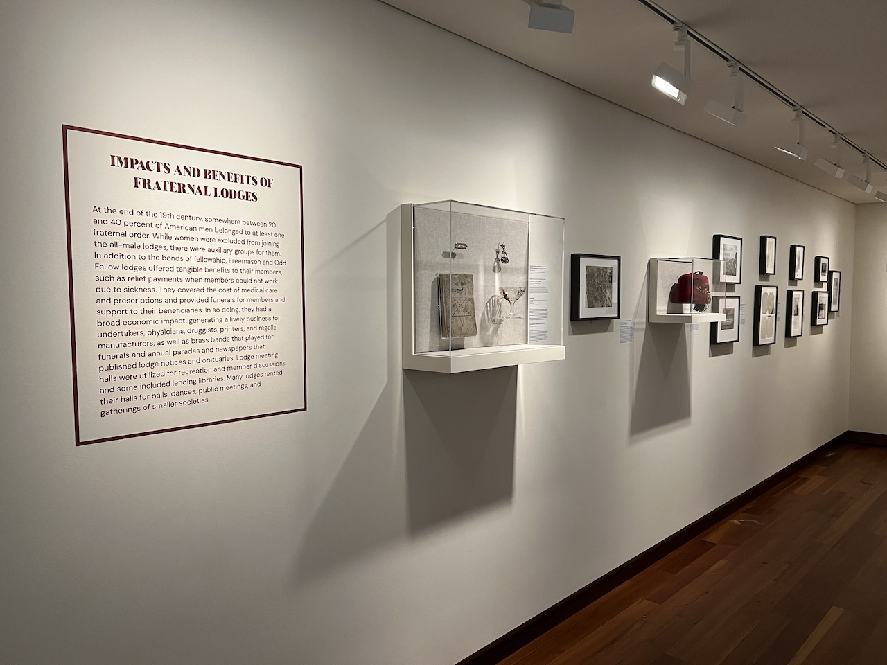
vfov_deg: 53.1
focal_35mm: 26
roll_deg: +0.7
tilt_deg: -4.3
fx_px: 666
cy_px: 332
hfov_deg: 67.3
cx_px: 444
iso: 320
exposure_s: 1/60
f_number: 1.5
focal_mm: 5.7
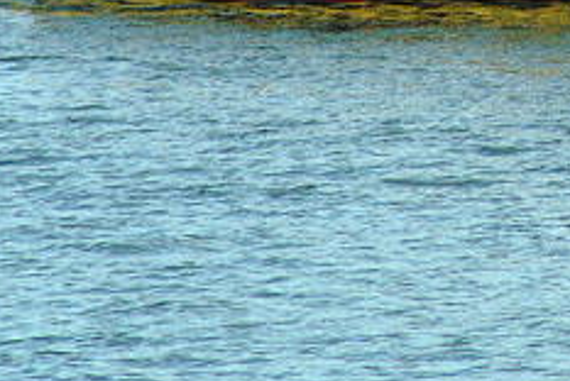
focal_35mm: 876
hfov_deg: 2.3
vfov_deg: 1.6
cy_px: -170
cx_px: 634
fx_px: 13895
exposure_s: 1/1500
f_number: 10
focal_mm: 195
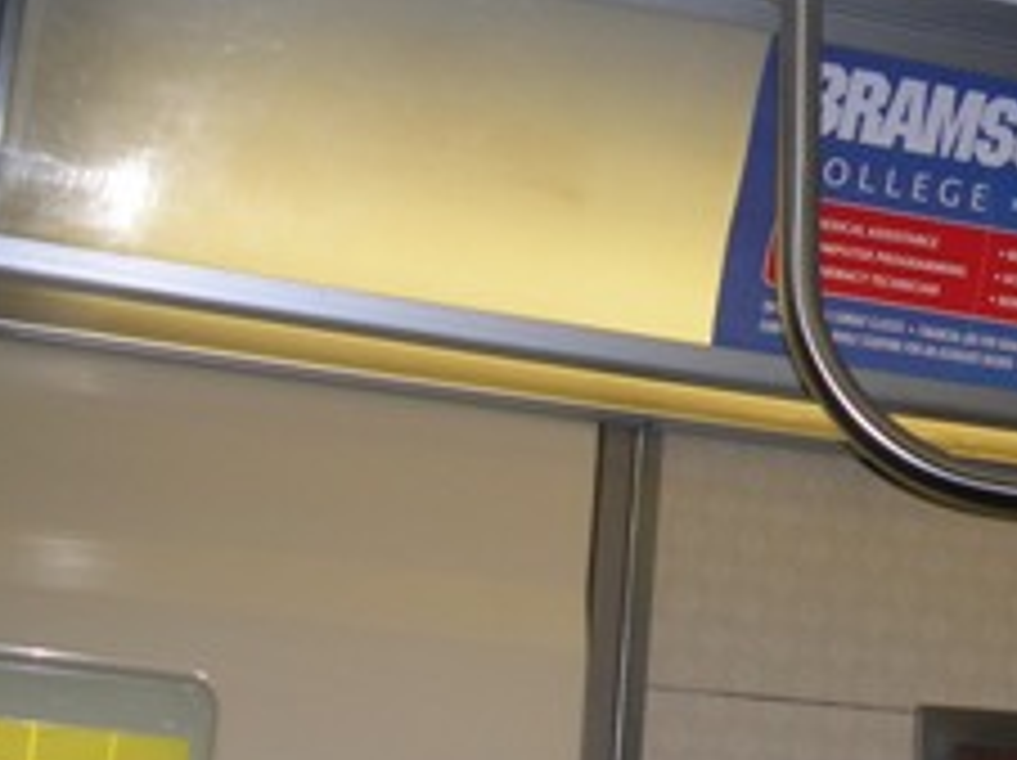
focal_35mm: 78
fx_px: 2289
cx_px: 961
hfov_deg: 24.2
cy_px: 191
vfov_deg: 18.7
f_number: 2.8
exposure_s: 1/60.1
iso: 50
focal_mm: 5.8
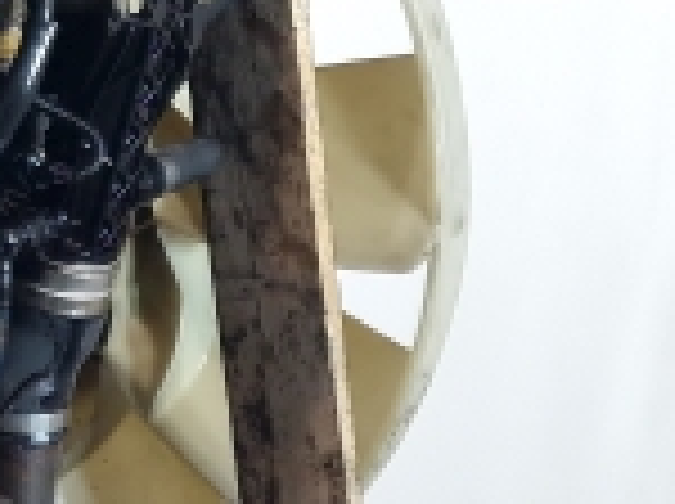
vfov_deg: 12.0
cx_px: -616
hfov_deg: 13.9
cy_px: 266
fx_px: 2395
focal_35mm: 123
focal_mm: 6.4
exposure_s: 1/50
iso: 100
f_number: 1.8
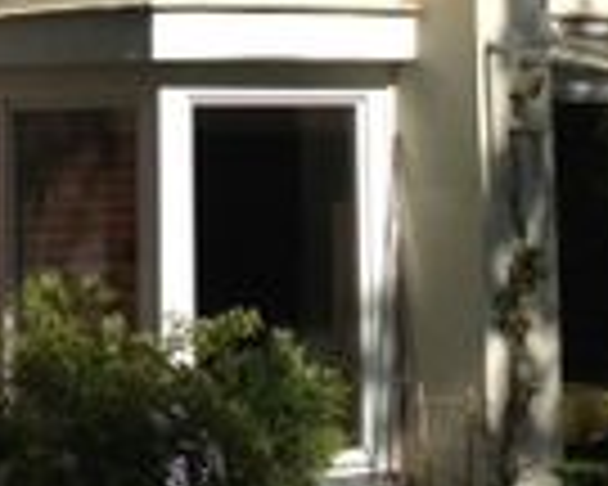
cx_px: 153
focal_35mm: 152
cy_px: -189
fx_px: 2735
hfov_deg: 12.6
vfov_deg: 9.9
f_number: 2.4
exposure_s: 1/2208
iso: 50
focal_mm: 4.28
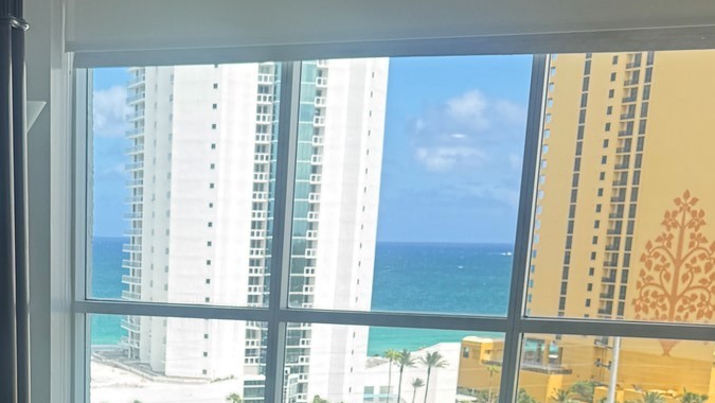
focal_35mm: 62
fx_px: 1176
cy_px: 528
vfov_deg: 18.1
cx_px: 126
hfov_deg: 32.7
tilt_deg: -14.4
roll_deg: -0.6
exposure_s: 1/488
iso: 80
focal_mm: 6.76
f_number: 1.78
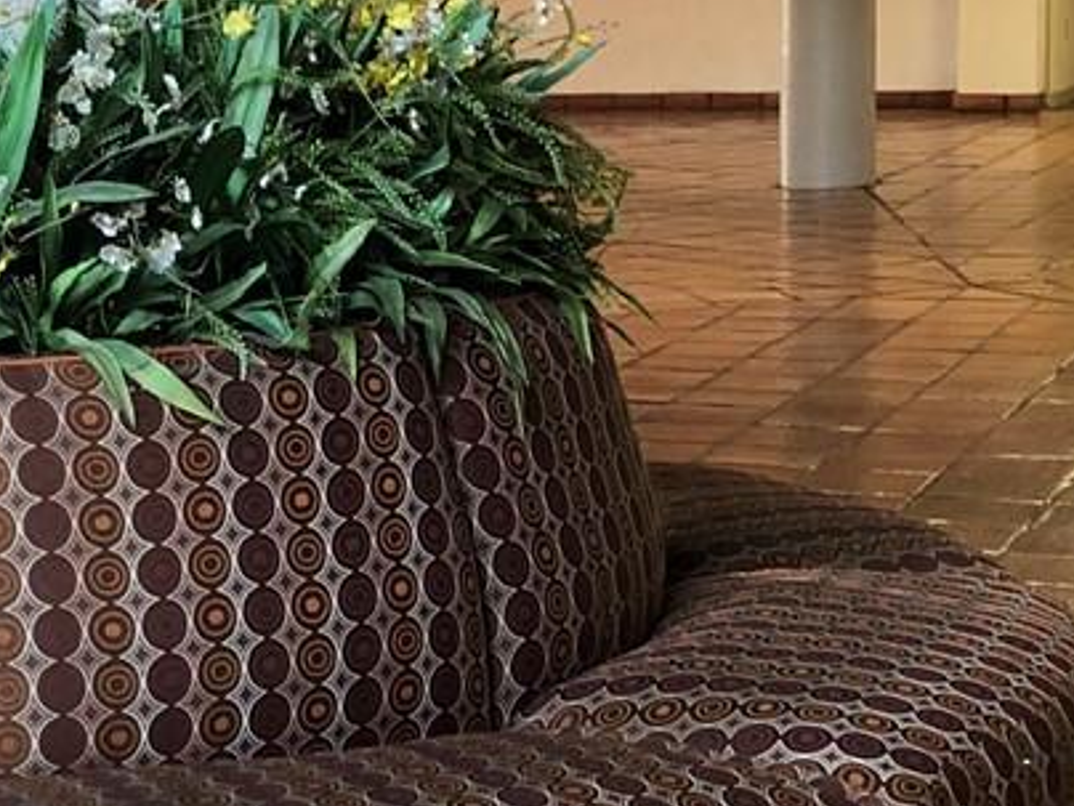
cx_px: 96
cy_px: 402
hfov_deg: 17.4
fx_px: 3444
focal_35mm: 111
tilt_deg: -9.4
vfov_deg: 13.3
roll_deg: +1.4
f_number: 1.8
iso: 40
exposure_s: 1/20
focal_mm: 3.99
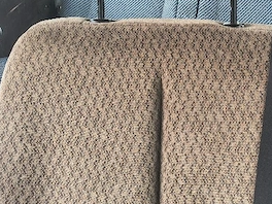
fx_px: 464
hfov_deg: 31.5
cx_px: 231
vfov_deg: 23.3
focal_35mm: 59
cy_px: -21
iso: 177
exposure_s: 1/101
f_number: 1.8
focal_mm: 4.81
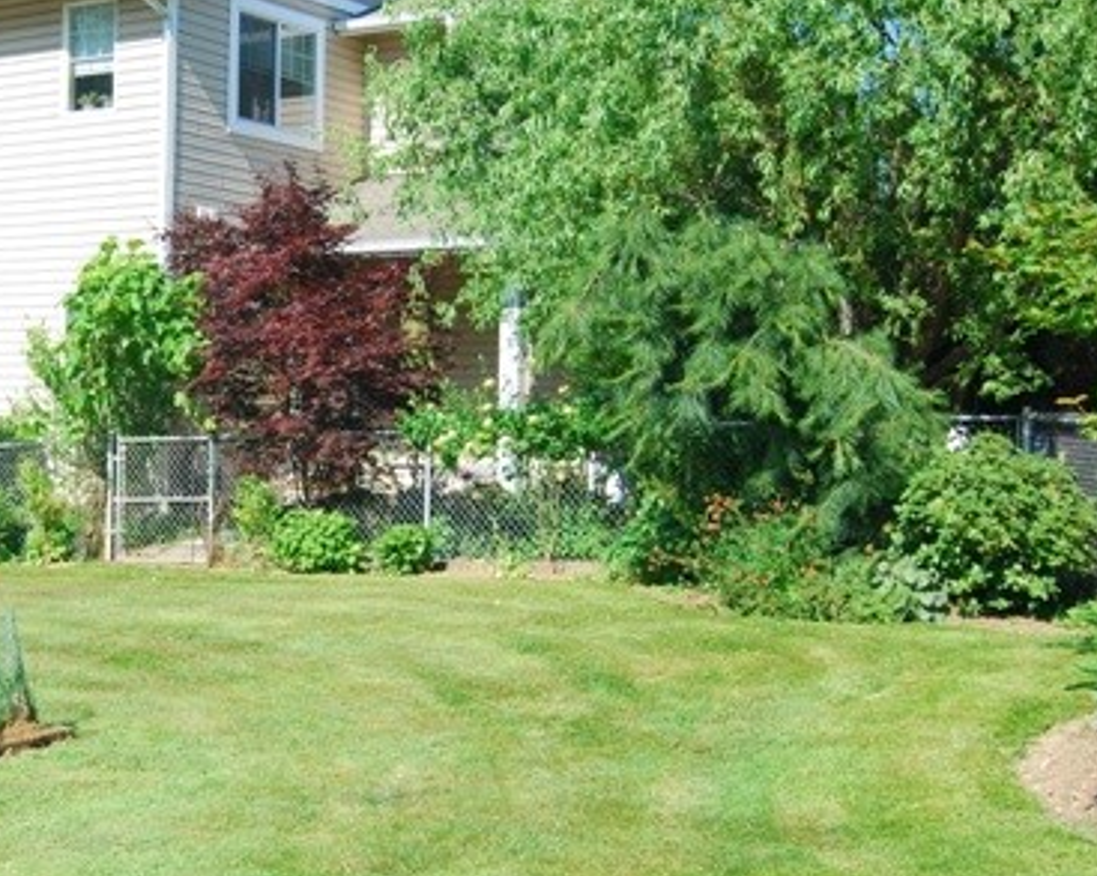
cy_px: 422
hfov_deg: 31.3
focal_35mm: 59
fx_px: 1914
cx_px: 242
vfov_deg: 25.8
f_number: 4
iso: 100
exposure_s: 1/250
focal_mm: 24
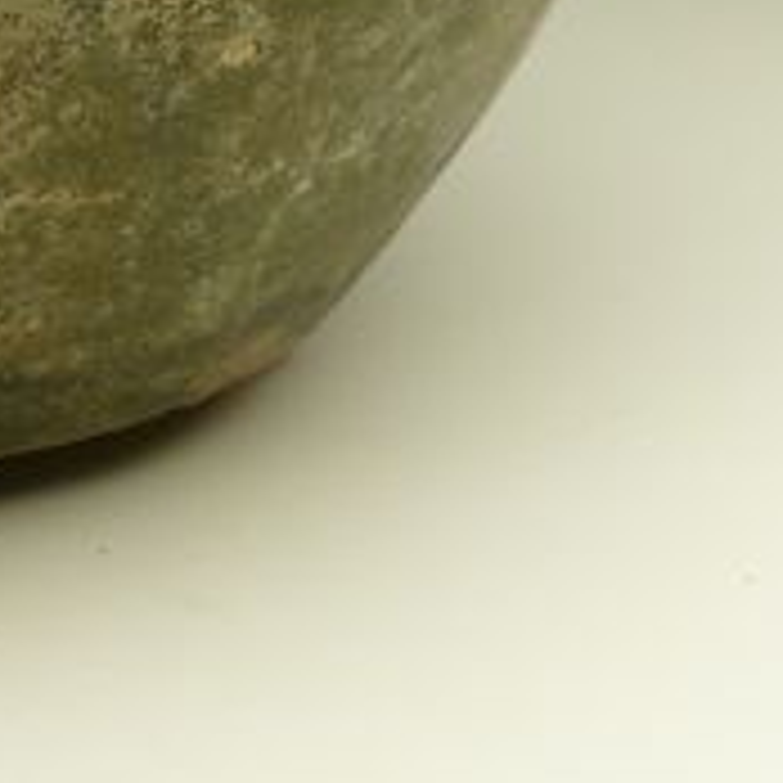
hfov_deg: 7.2
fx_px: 6142
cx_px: -288
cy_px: -448
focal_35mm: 240
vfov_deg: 7.2
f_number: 3.5
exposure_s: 1/125
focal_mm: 11.4
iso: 200
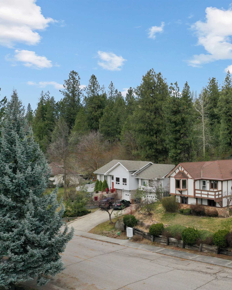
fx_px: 343
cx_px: 204
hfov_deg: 35.4
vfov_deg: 45.8
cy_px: 147
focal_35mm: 40
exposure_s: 1/80
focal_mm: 10.26
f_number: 8
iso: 200
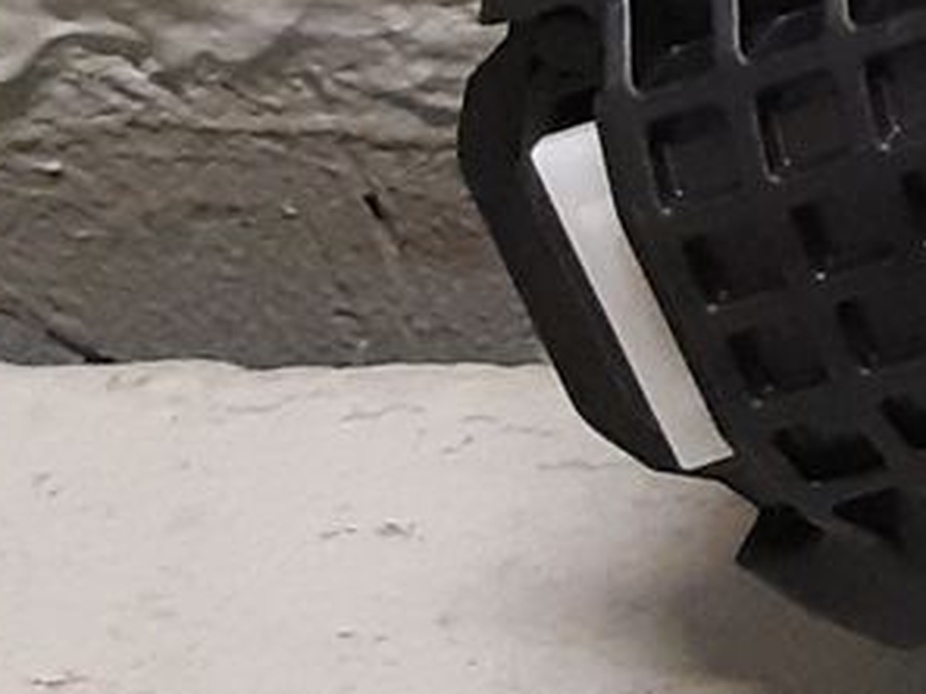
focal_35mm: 180
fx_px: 4815
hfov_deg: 9.0
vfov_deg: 7.9
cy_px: -610
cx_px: 2709
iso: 250
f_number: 1.7
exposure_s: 1/50
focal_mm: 3.93
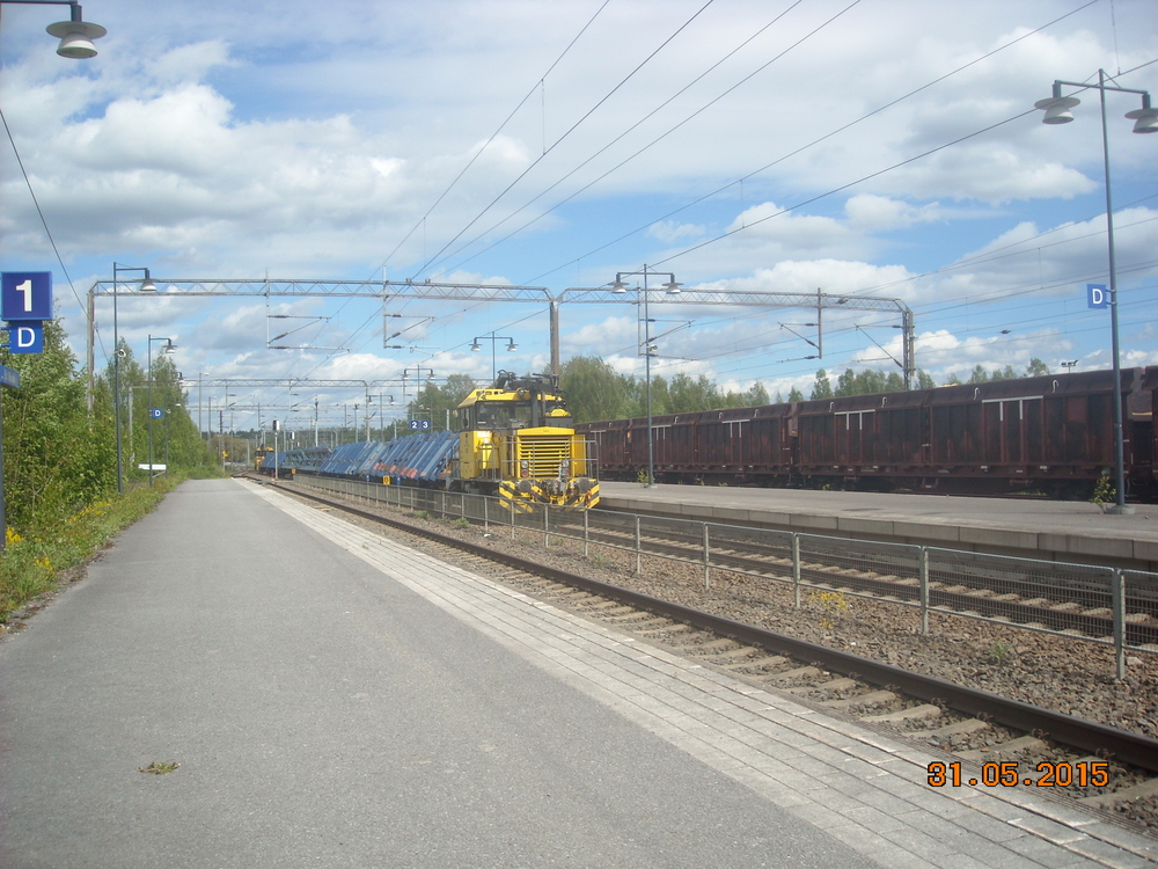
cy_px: 434
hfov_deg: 52.6
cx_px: 579
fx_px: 1171
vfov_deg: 40.7
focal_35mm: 35
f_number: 5.6
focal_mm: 5.7
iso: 64
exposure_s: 1/309
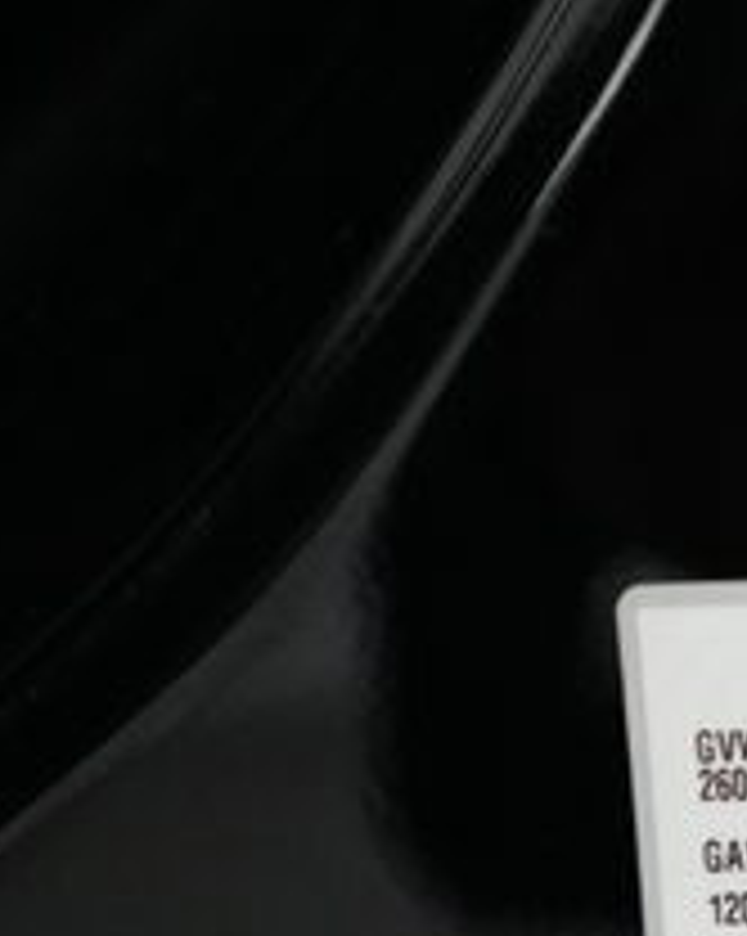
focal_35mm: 81
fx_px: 2242
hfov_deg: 16.1
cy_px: 846
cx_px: 1332
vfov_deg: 23.0
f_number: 2.8
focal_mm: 28
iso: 2500
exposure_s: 1/60
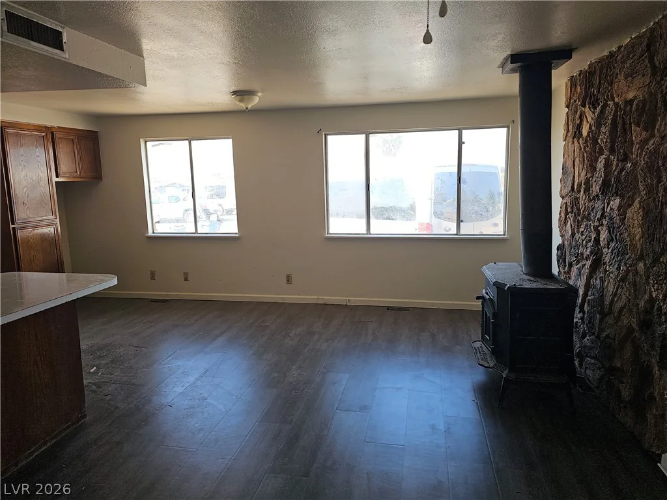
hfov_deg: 73.9
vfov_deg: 58.9
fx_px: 443
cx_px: 334
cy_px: 250
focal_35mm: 23
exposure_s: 1/60
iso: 12
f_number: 1.7
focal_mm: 6.3
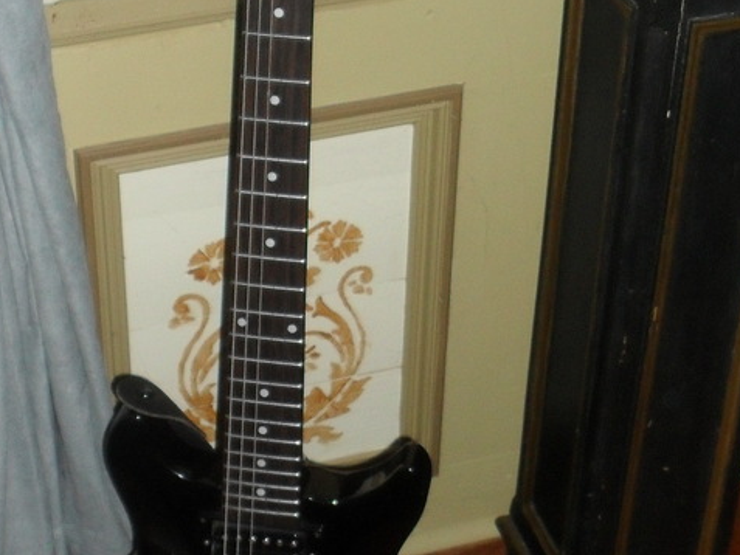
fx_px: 1882
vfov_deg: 16.7
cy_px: 431
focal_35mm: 88
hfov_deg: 22.2
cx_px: 340
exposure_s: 1/45
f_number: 3.2
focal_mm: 6.3
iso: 200
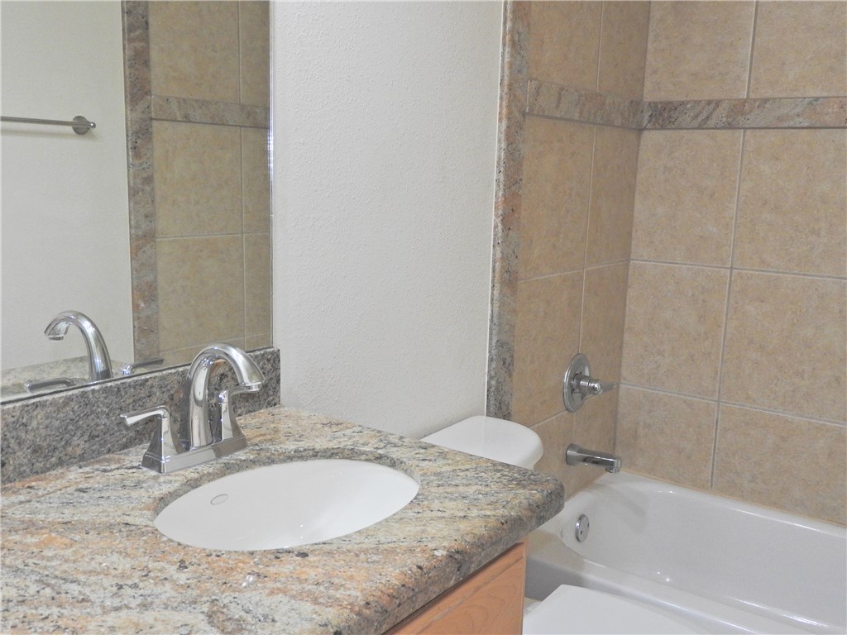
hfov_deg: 55.4
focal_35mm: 33
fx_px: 807
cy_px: 318
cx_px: 424
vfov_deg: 42.9
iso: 400
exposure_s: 1/30
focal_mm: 5.9
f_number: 3.6
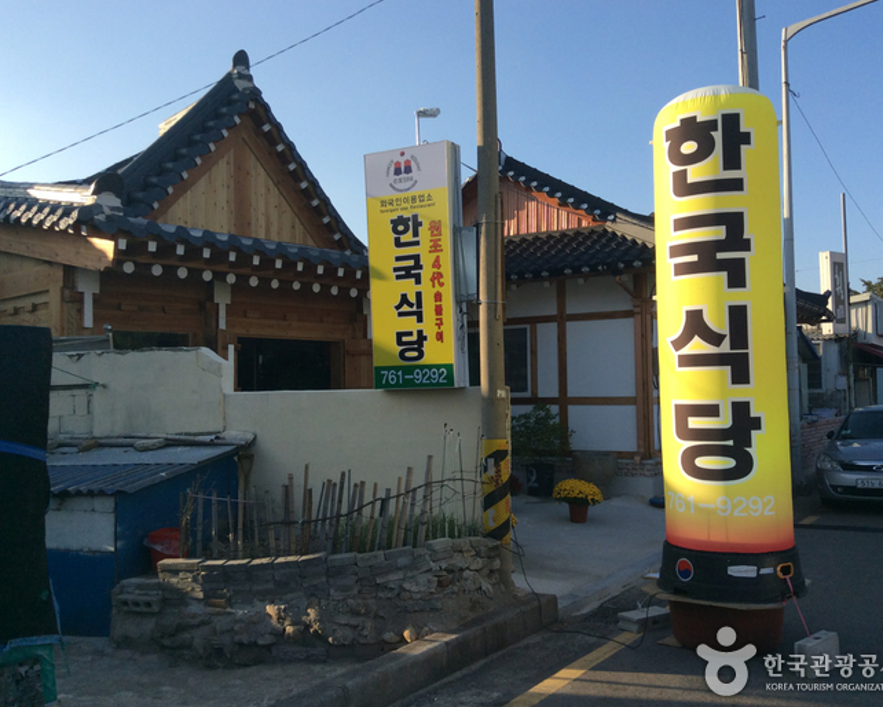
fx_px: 915
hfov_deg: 51.5
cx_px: 442
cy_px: 356
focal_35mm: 35
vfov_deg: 42.2
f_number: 2.4
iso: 32
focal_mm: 3.3
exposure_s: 1/805
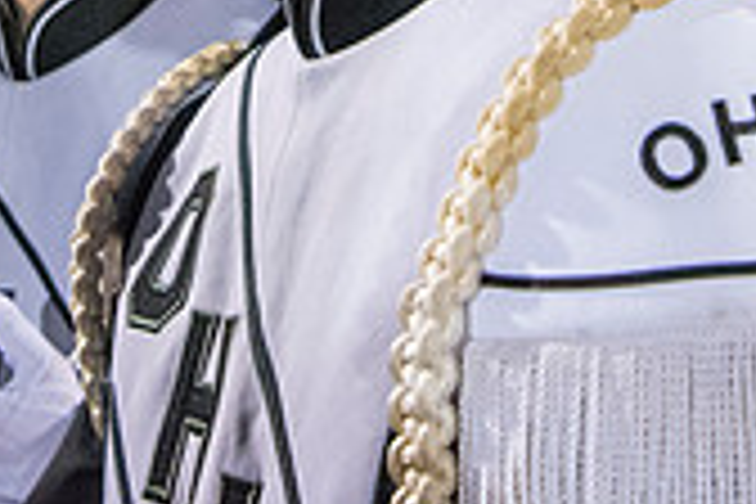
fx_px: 1743
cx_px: 378
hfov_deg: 24.5
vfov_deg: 14.8
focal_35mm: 83
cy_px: -331
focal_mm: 24
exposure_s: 1/200
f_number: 5.6
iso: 5000
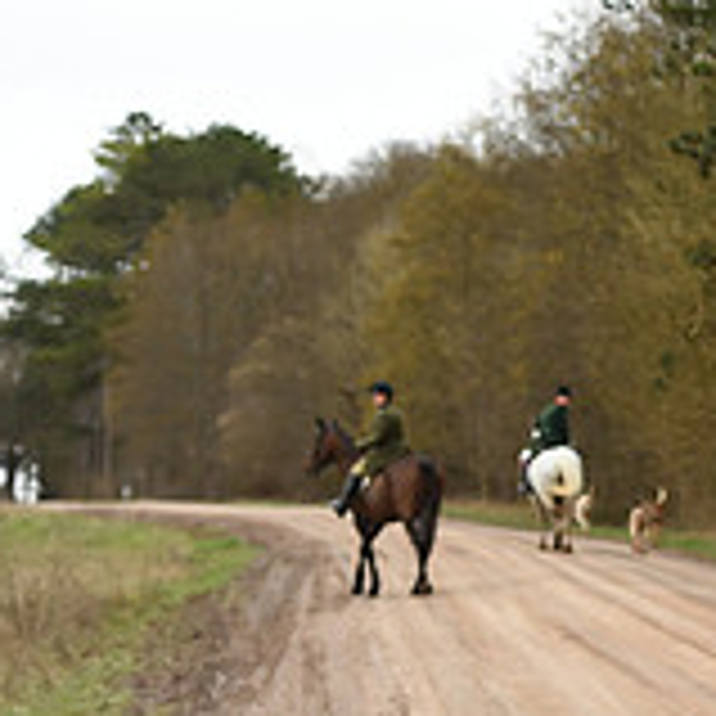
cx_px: 1283
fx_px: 5078
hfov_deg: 7.8
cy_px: 455
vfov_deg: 8.1
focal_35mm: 217
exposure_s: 1/1250
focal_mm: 70
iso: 720
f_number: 4
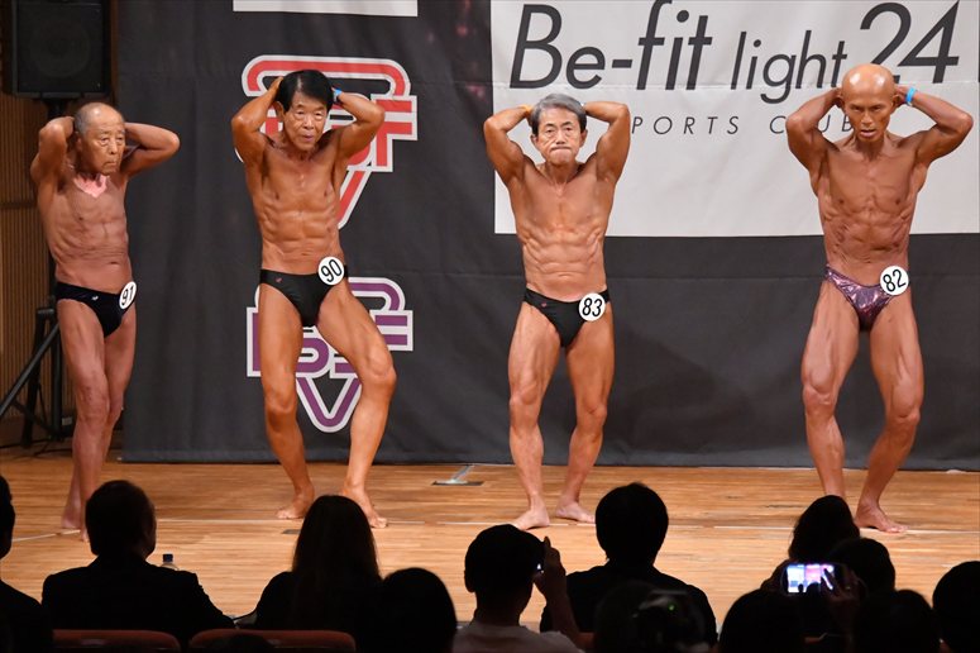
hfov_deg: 8.6
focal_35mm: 240
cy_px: 326
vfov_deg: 5.7
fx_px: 6530
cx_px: 490
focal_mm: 160
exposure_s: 1/400
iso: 9000
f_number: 5.6
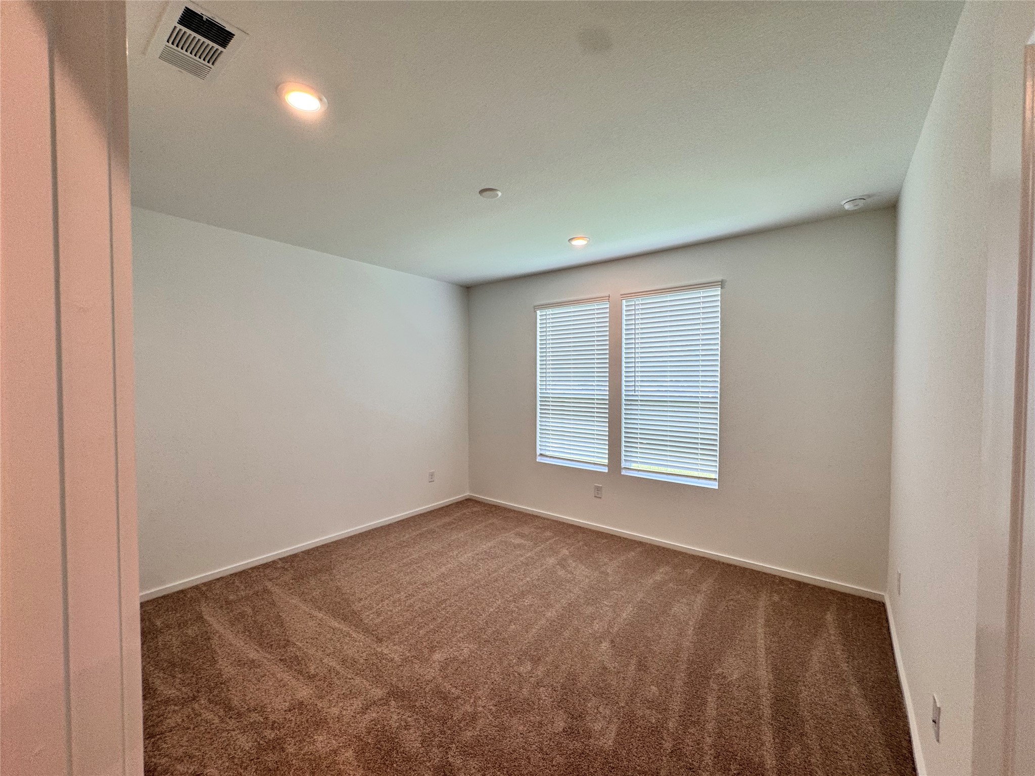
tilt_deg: -1.0
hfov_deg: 102.1
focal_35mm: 14
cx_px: 518
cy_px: 388
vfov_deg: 85.7
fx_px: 419
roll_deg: +0.1
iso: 64
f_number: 2.2
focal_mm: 2.22
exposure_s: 1/120
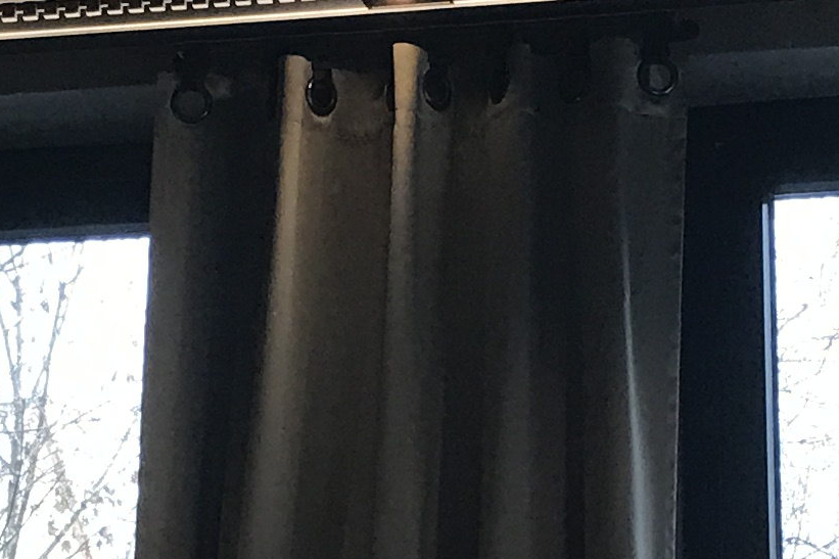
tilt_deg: +12.3
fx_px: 3332
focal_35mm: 143
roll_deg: +0.0
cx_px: 420
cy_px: 401
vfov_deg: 9.6
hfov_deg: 14.4
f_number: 1.8
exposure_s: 1/33
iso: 25
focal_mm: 3.99
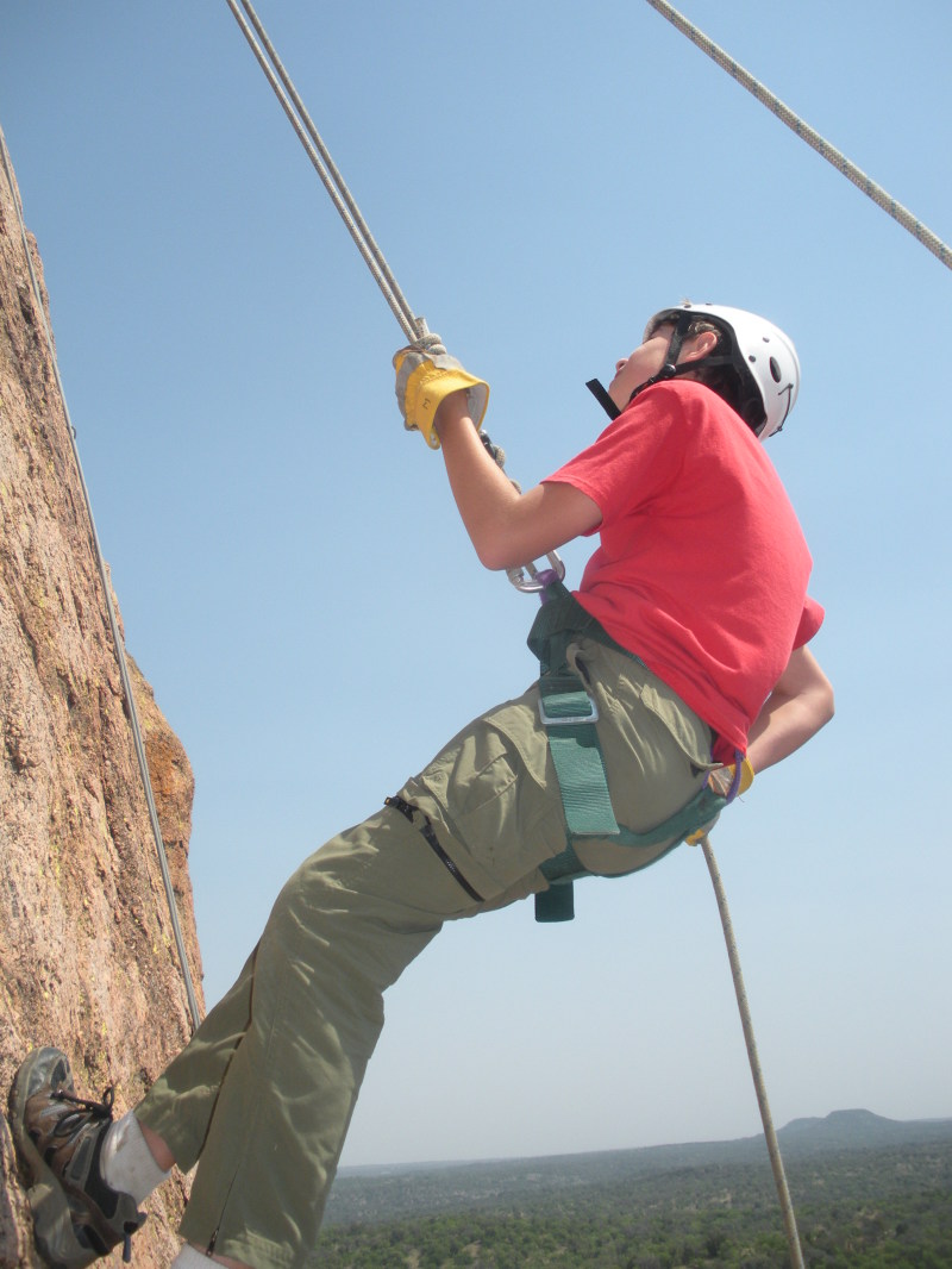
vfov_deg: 51.3
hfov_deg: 39.7
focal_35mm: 36
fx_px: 1320
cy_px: 634
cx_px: 476
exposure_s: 1/945
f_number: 3.5
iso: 88
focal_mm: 6.3
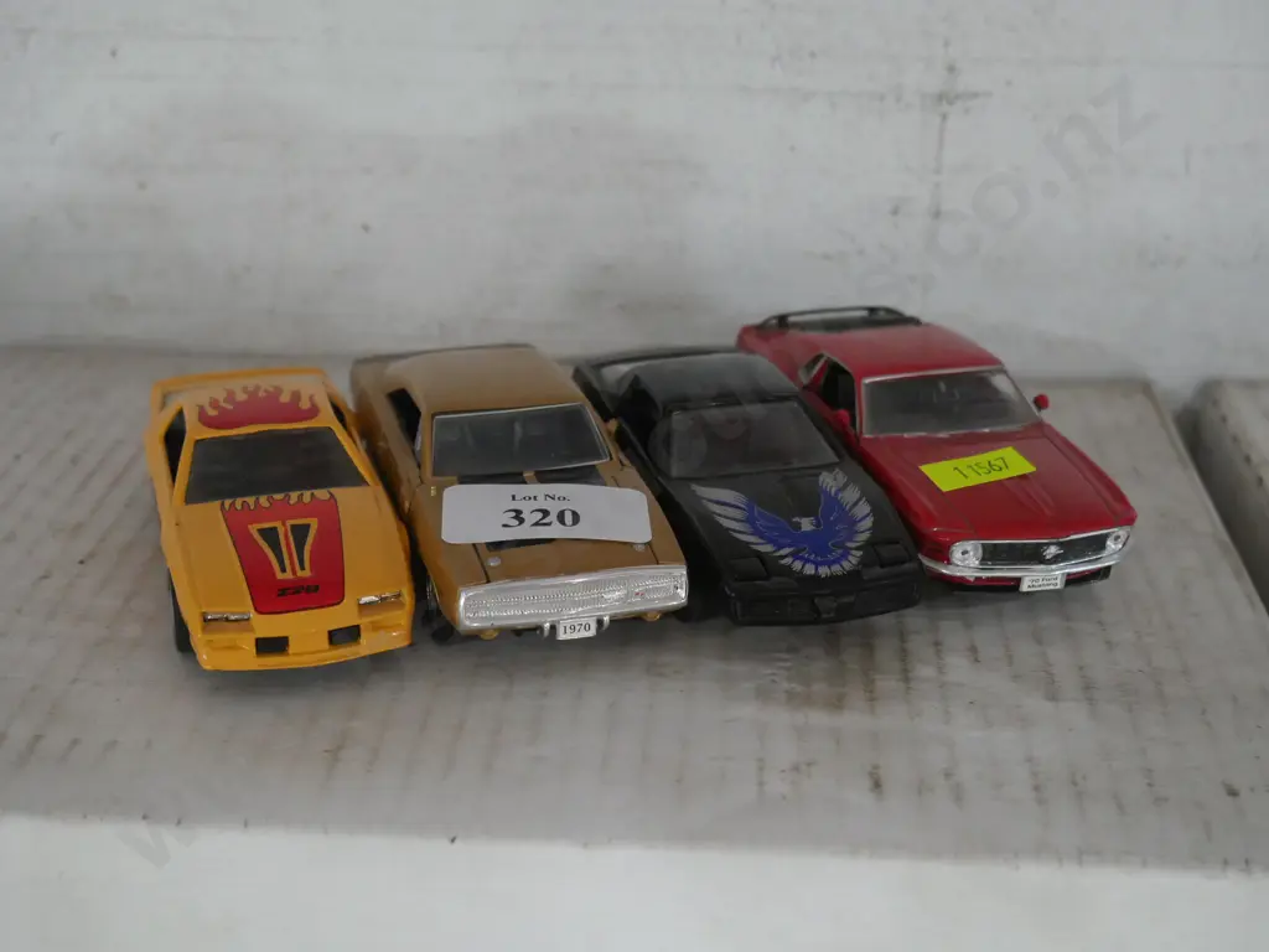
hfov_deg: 34.3
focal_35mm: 56
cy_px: 476
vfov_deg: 26.1
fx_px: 2053
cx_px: 634
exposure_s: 1/50
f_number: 5.3
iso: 3200
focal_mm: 28
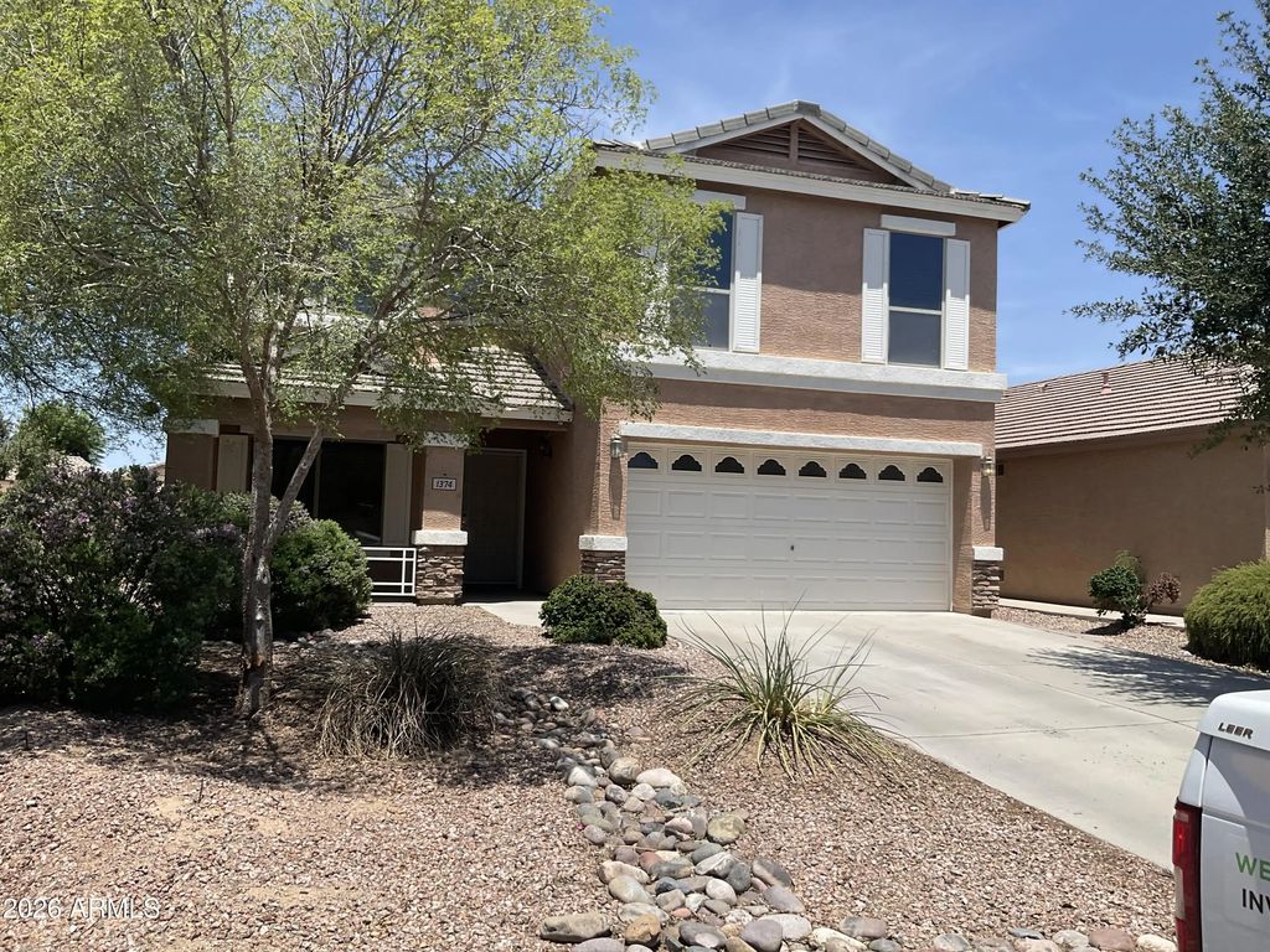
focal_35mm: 29
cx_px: 635
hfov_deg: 61.7
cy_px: 476
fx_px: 1064
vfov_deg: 48.2
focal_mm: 3
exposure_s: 1/1912
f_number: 1.8
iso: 16
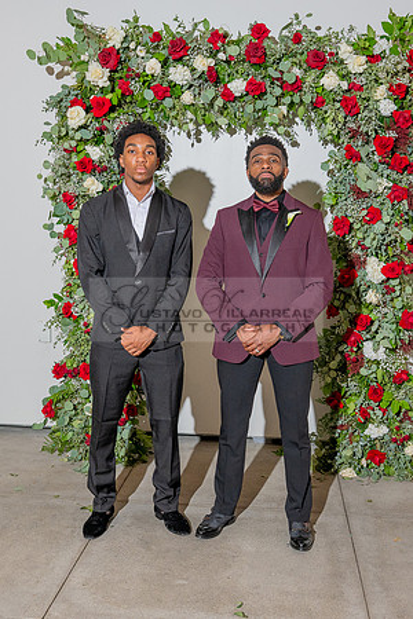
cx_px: 232
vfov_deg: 43.6
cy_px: 310
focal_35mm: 45
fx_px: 774
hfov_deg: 29.8
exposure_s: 1/200
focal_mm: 30
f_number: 5.6
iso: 800
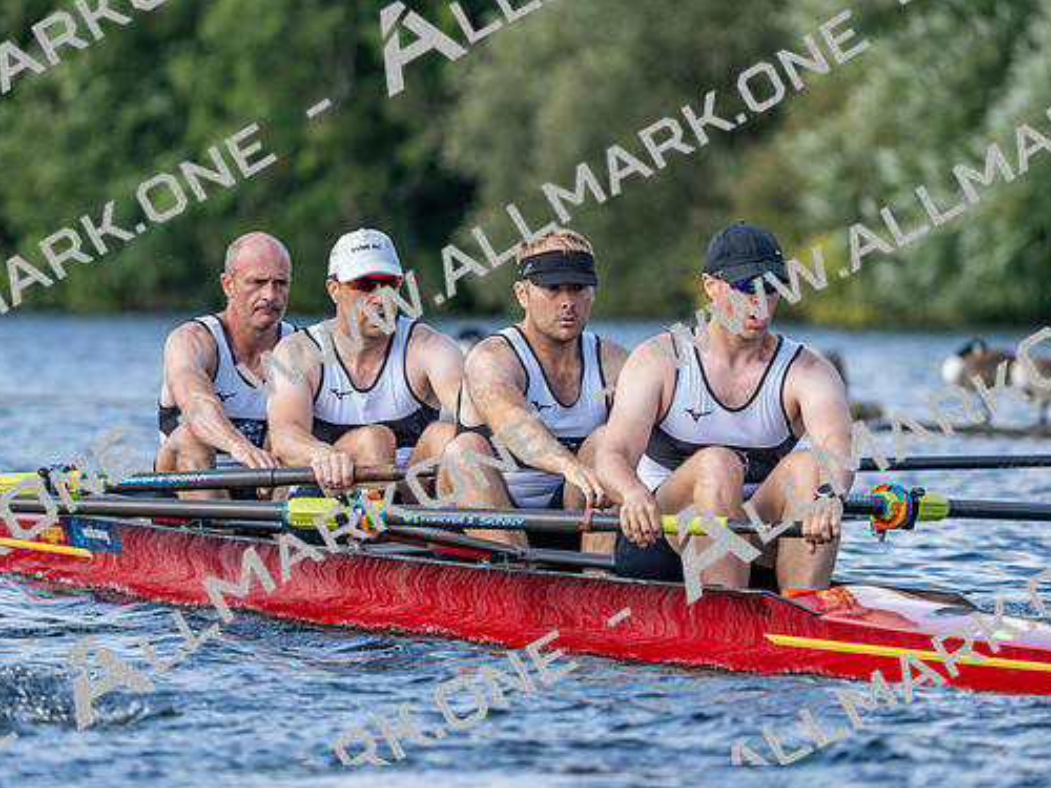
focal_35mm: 404
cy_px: 405
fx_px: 12266
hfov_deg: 4.9
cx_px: 496
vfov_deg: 3.7
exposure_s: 1/1600
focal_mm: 362
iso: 500
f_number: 6.3
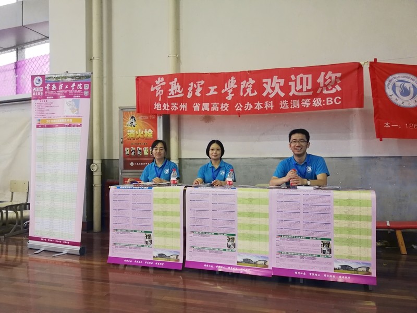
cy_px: 156
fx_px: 325
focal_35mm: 27
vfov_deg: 51.4
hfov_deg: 65.3
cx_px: 208
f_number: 2.2
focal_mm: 3.95
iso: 320
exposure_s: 1/25
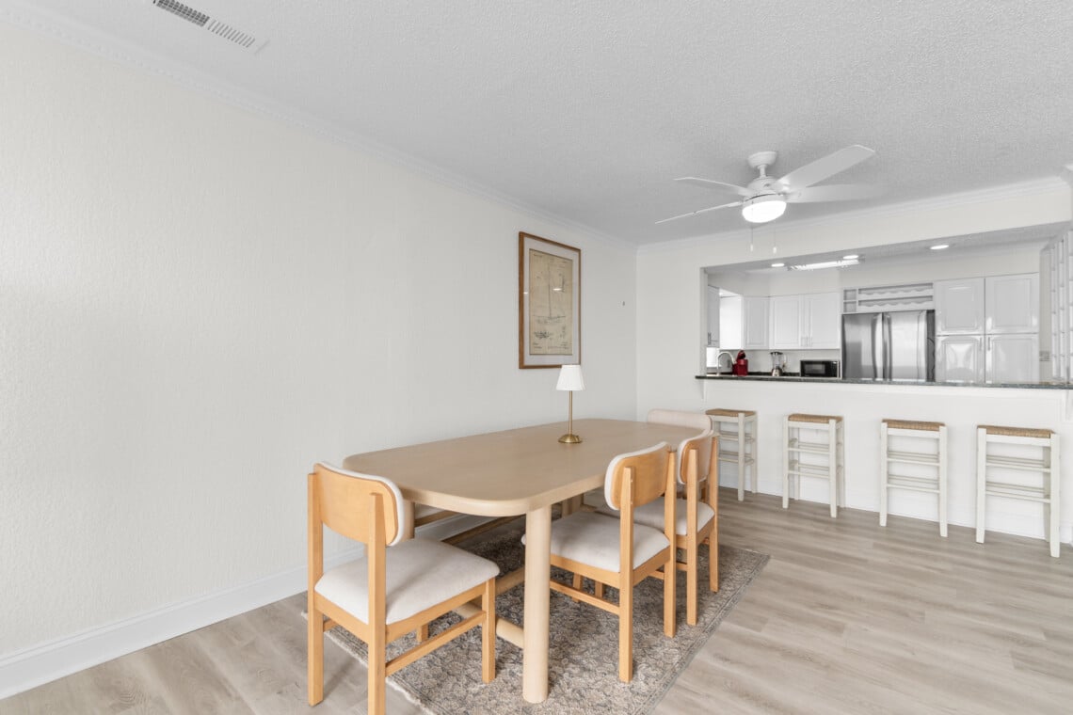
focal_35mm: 15
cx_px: 536
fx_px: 447
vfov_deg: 77.3
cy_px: 358
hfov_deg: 100.4
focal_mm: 10
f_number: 4.5
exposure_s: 1/15
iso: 100
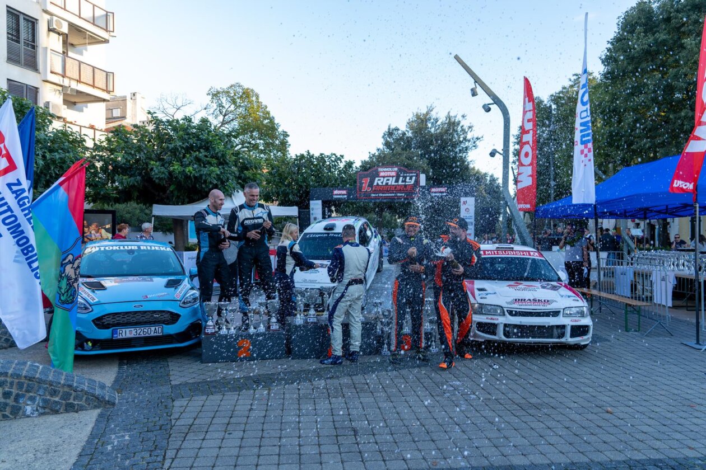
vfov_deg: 52.6
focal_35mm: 24
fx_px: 476
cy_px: 235
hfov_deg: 73.2
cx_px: 353
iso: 320
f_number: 2.8
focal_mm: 24
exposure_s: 1/500
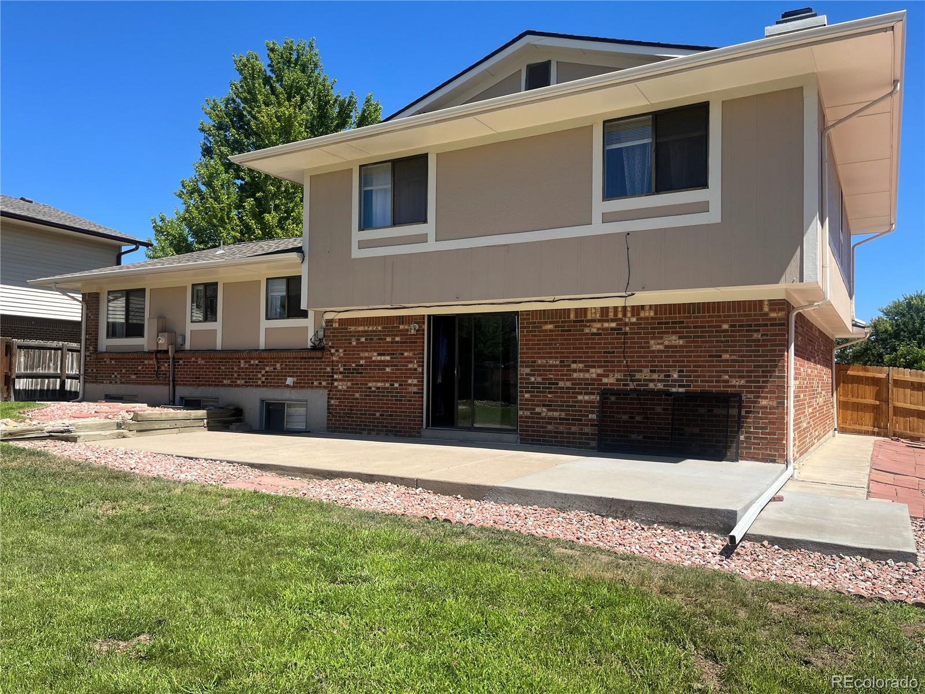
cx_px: 462
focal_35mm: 26
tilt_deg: +2.4
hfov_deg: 67.3
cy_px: 347
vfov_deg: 53.1
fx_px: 695
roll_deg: -0.6
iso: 50
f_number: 1.6
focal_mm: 5.1
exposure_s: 1/2899
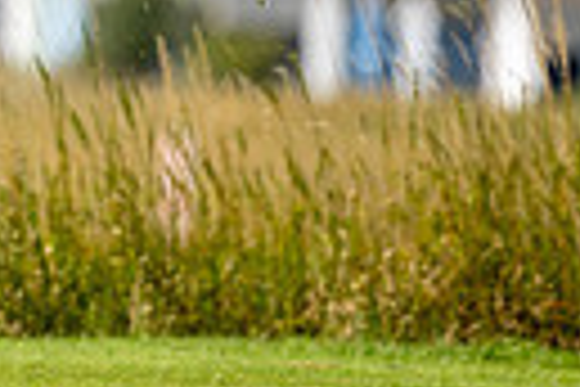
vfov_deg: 1.0
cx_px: -324
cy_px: -394
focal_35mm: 1345
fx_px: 21668
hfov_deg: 1.5
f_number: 5.6
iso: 160
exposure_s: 1/800
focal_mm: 300
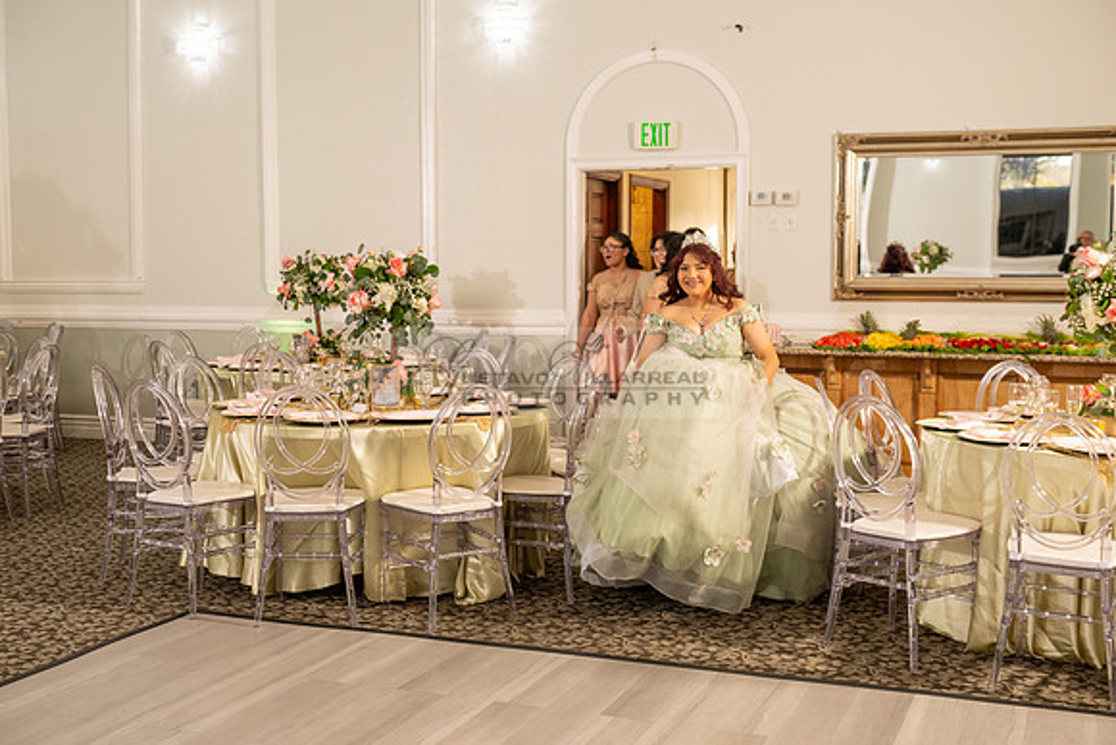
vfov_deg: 29.9
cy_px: 372
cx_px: 558
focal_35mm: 45
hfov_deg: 43.6
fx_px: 1395
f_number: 4.5
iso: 500
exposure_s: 1/160
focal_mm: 45
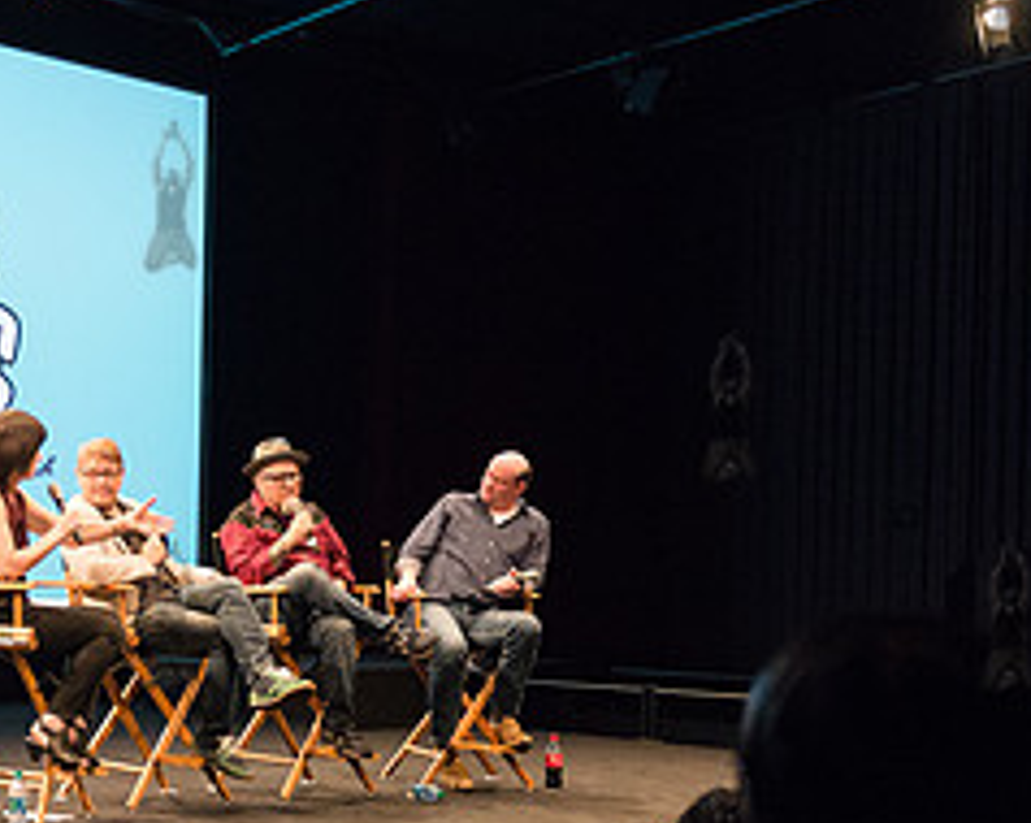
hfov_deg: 33.0
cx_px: 169
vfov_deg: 27.2
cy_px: 613
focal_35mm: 55
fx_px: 1677
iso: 4000
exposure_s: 1/200
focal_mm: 24
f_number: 3.2
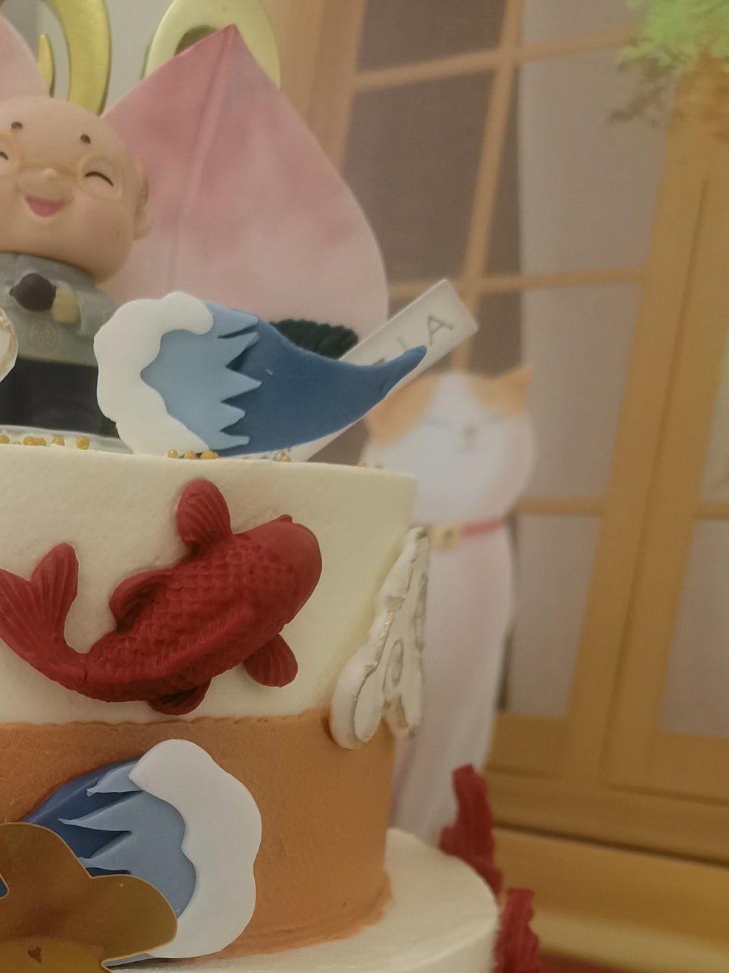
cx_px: 49
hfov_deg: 25.2
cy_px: 946
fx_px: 1573
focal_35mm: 56
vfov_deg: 32.0
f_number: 1.9
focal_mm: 5.58
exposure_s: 1/50
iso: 125
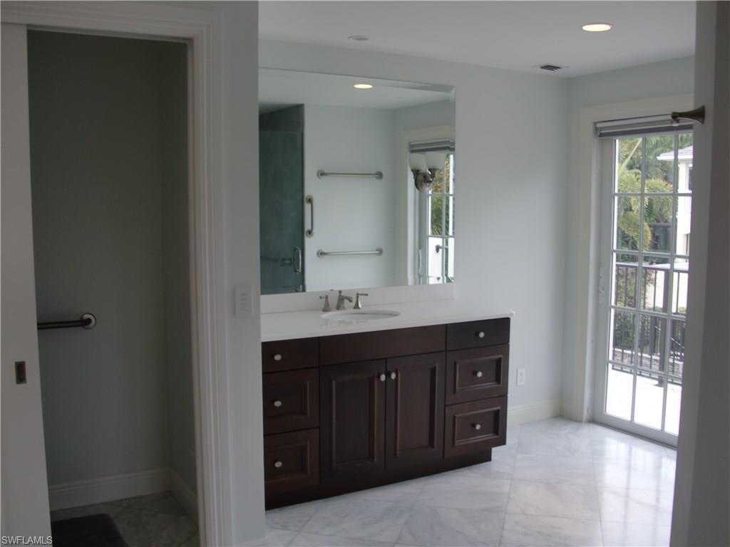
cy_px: 274
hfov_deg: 51.4
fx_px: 759
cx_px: 365
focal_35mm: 36
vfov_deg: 39.7
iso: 64
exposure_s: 1/60
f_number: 2.8
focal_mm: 6.3
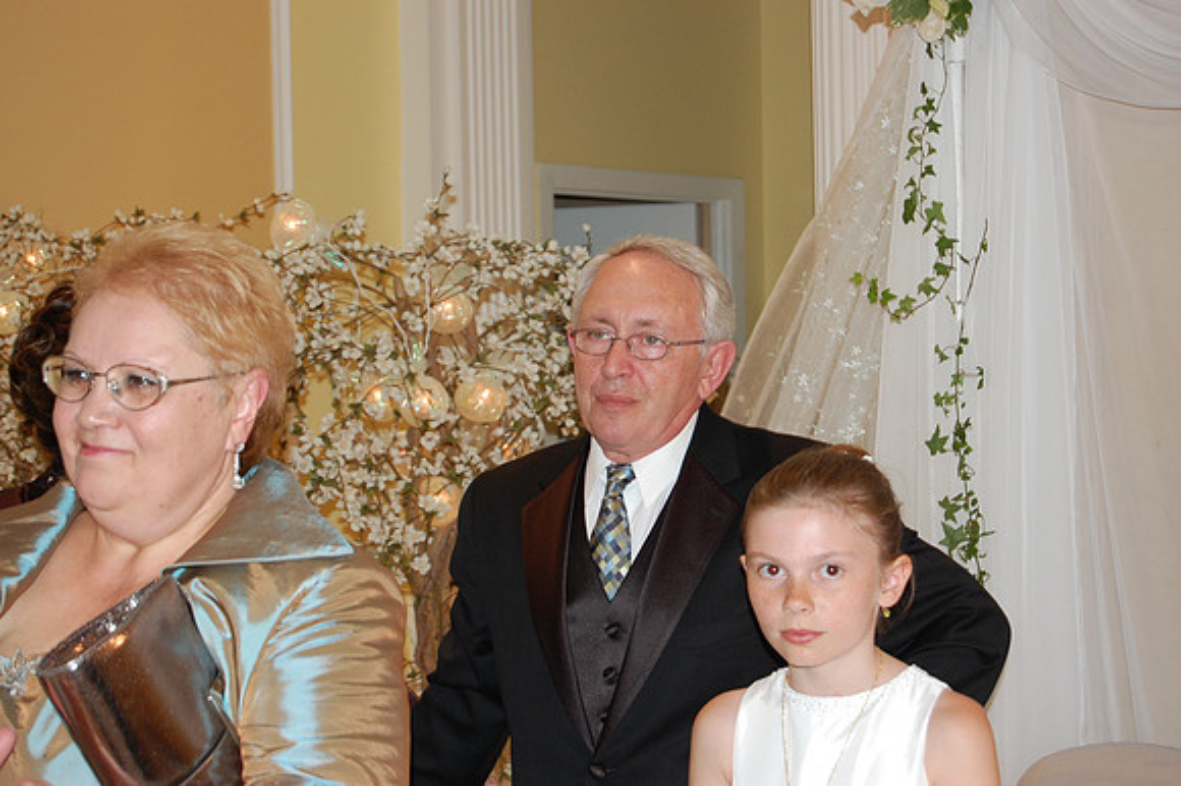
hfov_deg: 24.6
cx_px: 590
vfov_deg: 16.5
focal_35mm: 82
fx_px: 2705
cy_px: 393
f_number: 5.6
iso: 400
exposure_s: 1/60
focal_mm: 55
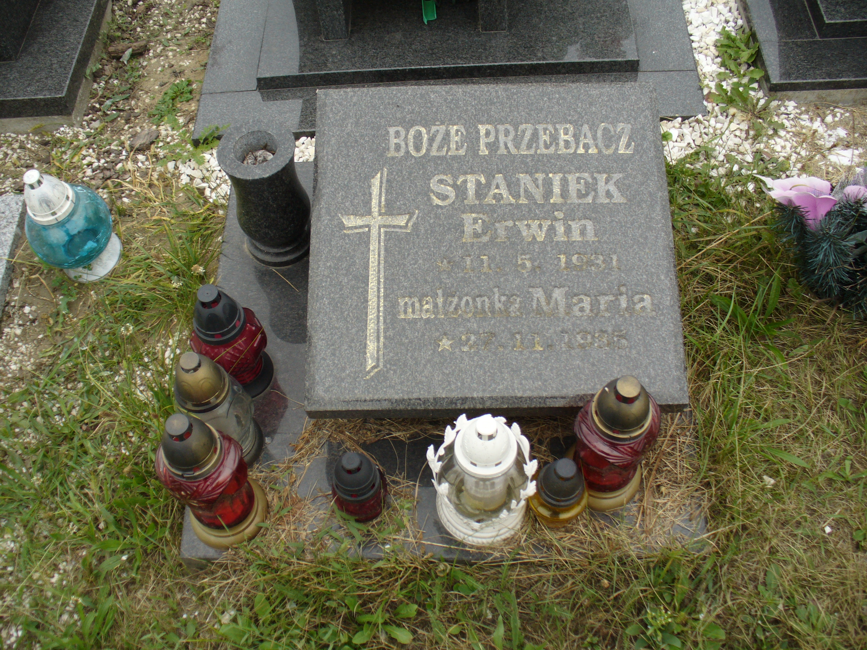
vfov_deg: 38.7
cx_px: 434
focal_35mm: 37
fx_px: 927
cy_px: 325
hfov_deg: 50.1
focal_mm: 6.1
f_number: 2.8
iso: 80
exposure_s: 1/250
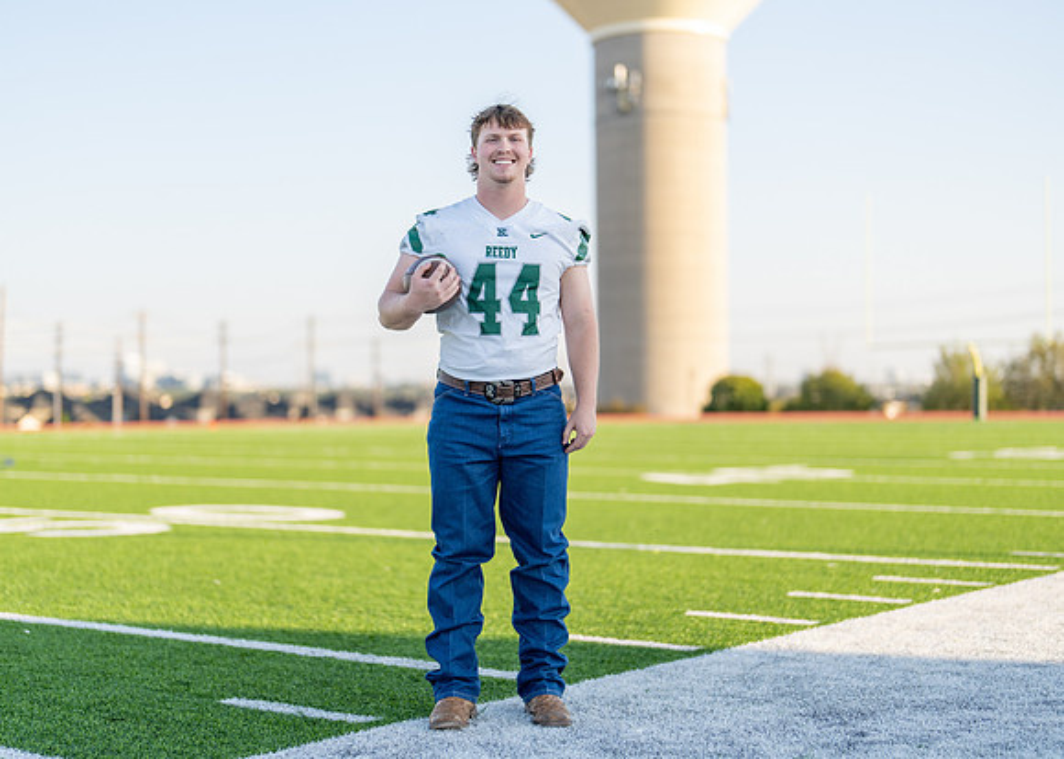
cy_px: 384
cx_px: 487
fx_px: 1782
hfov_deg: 33.2
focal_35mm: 59
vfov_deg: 24.1
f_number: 1.2
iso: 100
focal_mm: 50
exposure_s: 1/2000
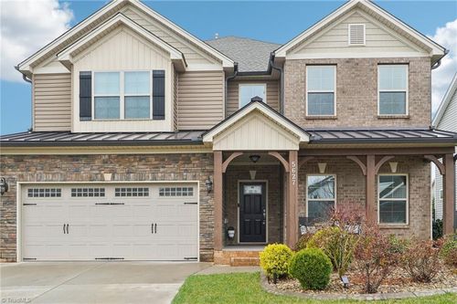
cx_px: 228
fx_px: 381
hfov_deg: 61.9
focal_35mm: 30
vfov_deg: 43.6
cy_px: 152
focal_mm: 20
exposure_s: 1/30
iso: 160
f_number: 8
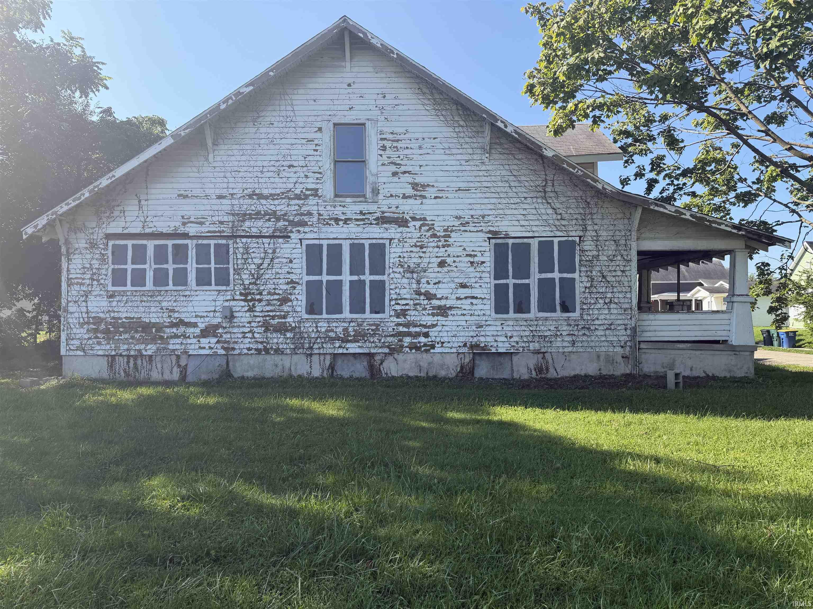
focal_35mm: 24
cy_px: 304
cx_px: 406
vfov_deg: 56.8
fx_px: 564
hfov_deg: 71.6
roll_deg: +0.6
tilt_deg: +1.5
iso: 100
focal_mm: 6.76
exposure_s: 1/2110
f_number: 1.78
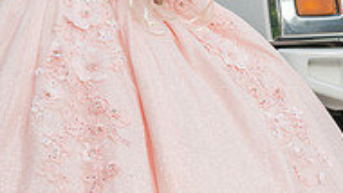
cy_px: -51
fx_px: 1310
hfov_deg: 14.8
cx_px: 81
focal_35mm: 144
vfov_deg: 8.3
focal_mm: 58
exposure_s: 1/250
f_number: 6.3
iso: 160
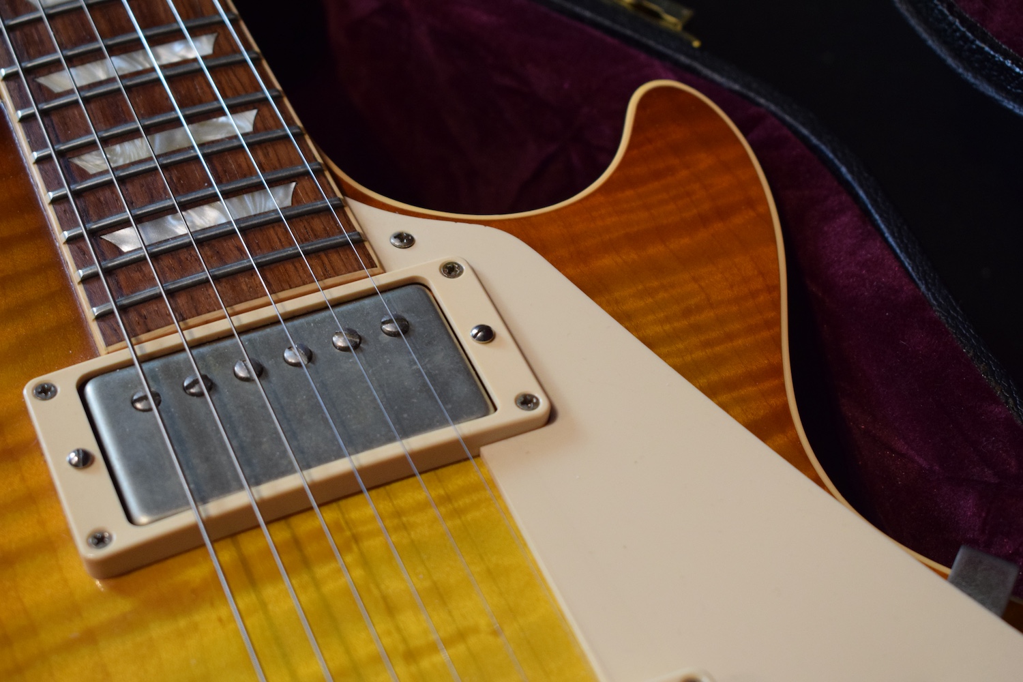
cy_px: 341
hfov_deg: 29.2
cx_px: 512
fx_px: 1961
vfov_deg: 19.7
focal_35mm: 69
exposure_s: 1/30
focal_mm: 46
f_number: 5.3
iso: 1800
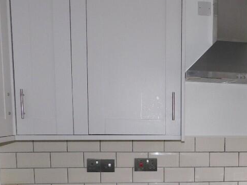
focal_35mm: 49
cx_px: 219
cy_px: 156
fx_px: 349
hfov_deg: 36.7
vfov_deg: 28.8
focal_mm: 4
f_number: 3
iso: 200
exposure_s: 1/30
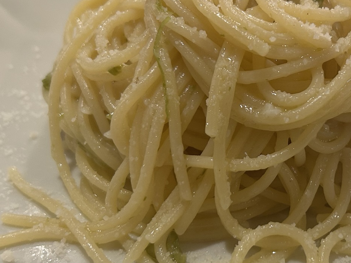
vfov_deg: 26.0
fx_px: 568
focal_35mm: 56
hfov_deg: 33.7
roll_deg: -0.1
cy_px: 155
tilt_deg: -38.2
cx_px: 262
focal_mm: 5.7
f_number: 1.5
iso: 160
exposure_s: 1/50
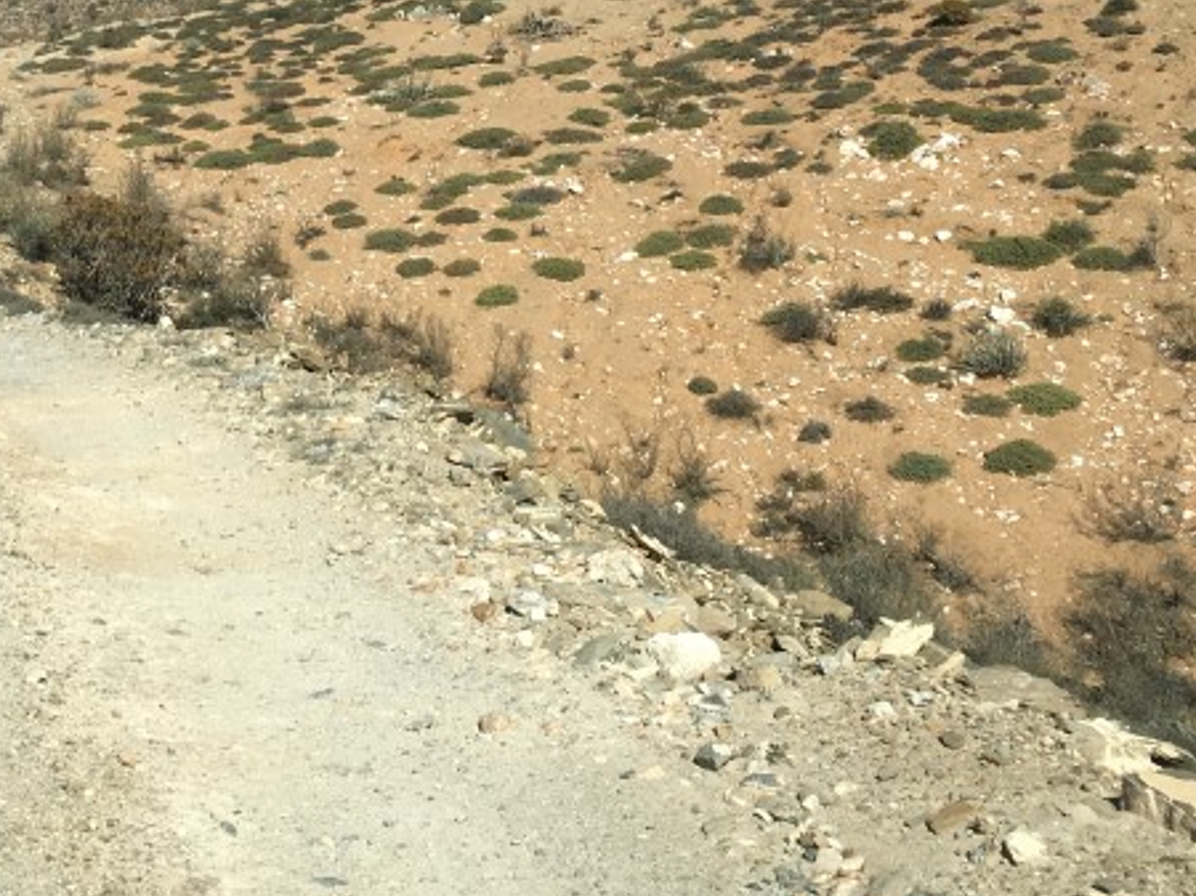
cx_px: 221
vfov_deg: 21.6
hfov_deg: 28.7
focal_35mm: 66
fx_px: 2279
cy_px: 43
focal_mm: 4.15
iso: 25
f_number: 2.2
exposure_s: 1/1876
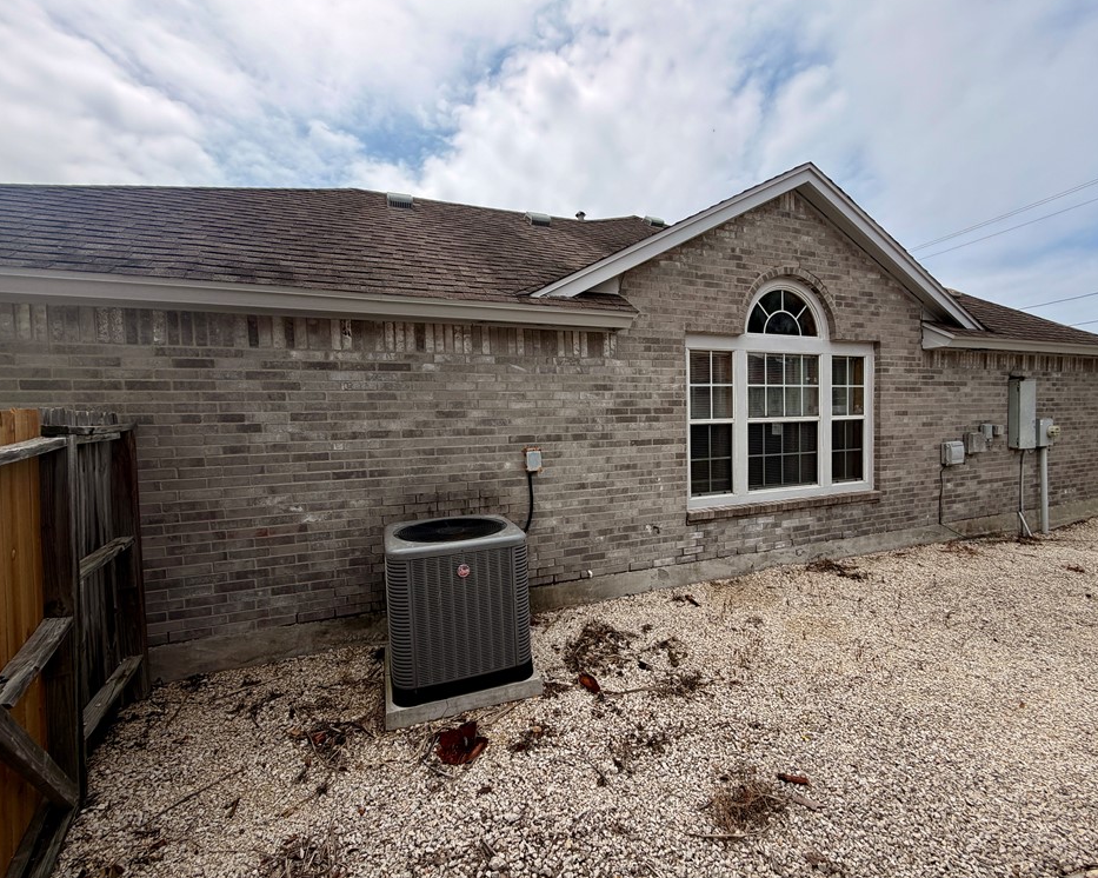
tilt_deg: -2.3
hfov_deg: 96.8
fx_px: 487
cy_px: 444
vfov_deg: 84.0
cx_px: 557
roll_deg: +2.5
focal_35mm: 15
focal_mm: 2.22
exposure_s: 1/955
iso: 20
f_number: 2.2
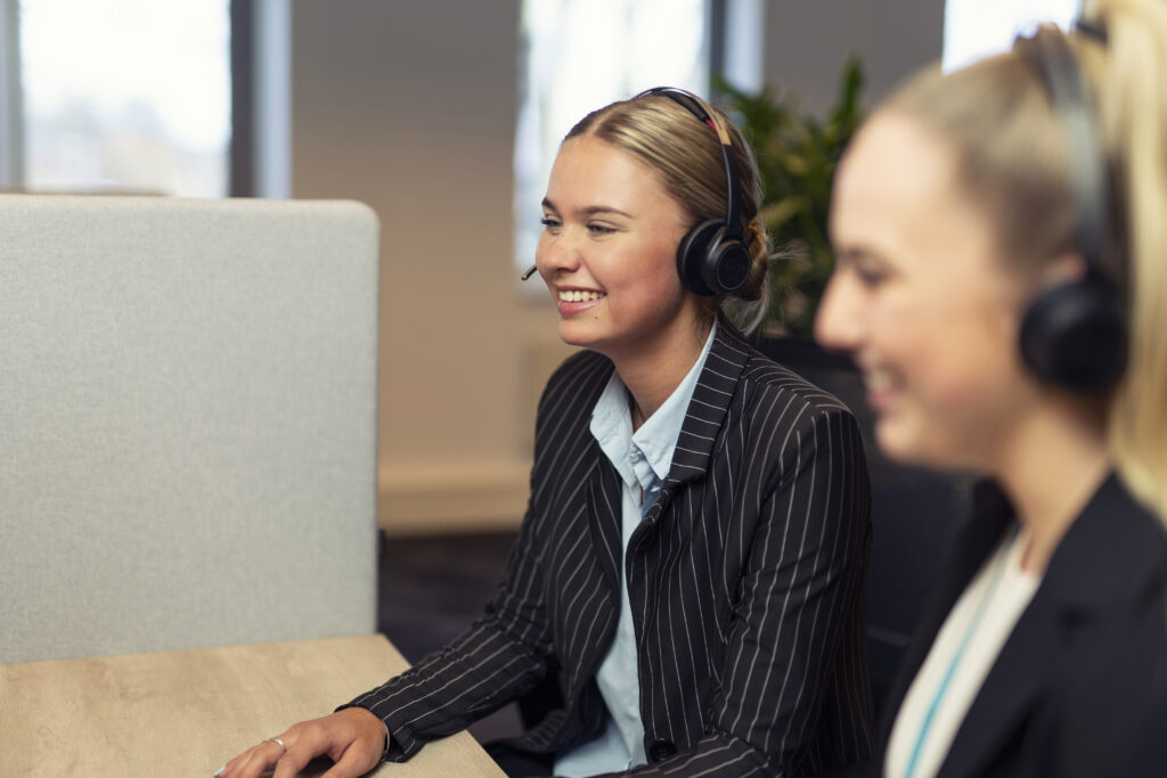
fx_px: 1621
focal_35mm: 50
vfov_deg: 27.0
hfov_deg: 39.6
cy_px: 389
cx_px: 584
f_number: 1.4
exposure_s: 1/400
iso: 125
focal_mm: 50
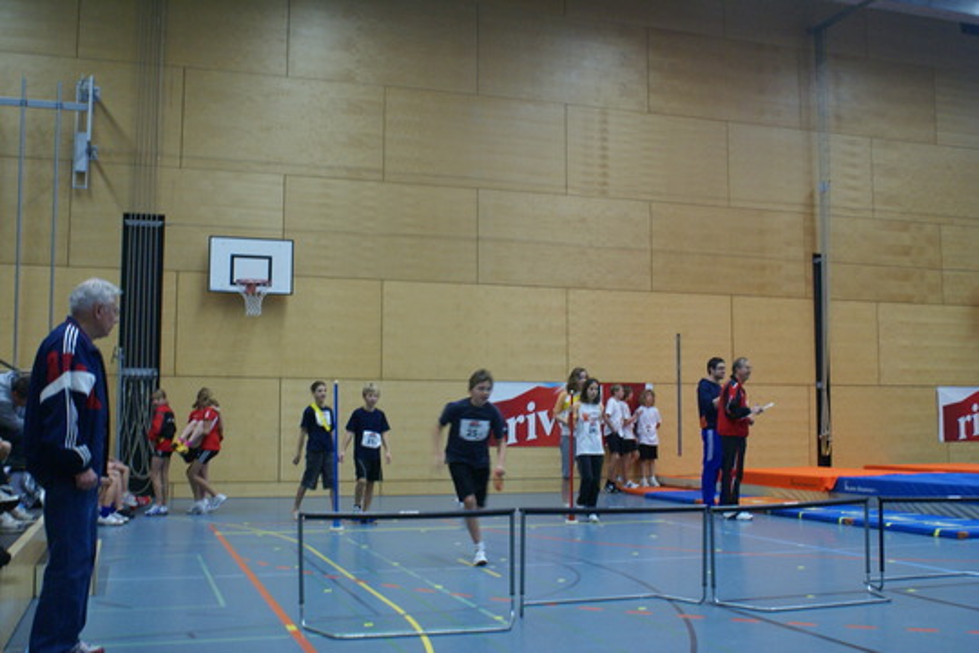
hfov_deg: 49.6
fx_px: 1061
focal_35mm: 39
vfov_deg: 34.2
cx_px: 490
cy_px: 326
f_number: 4.5
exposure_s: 1/60
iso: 800
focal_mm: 26
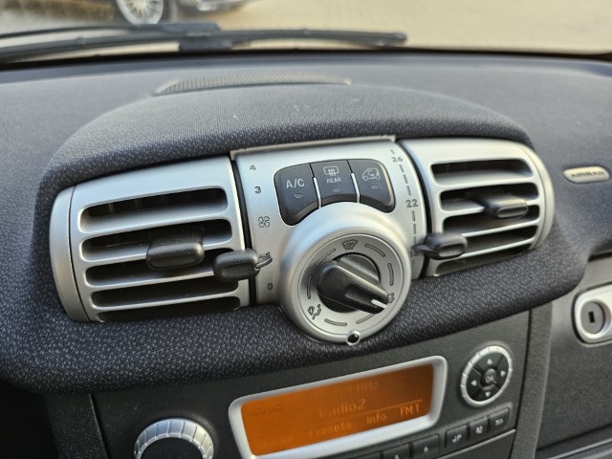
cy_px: 230
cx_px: 306
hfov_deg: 73.9
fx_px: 407
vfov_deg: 58.9
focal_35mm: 23
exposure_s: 1/190
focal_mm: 6.3
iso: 125
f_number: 1.7
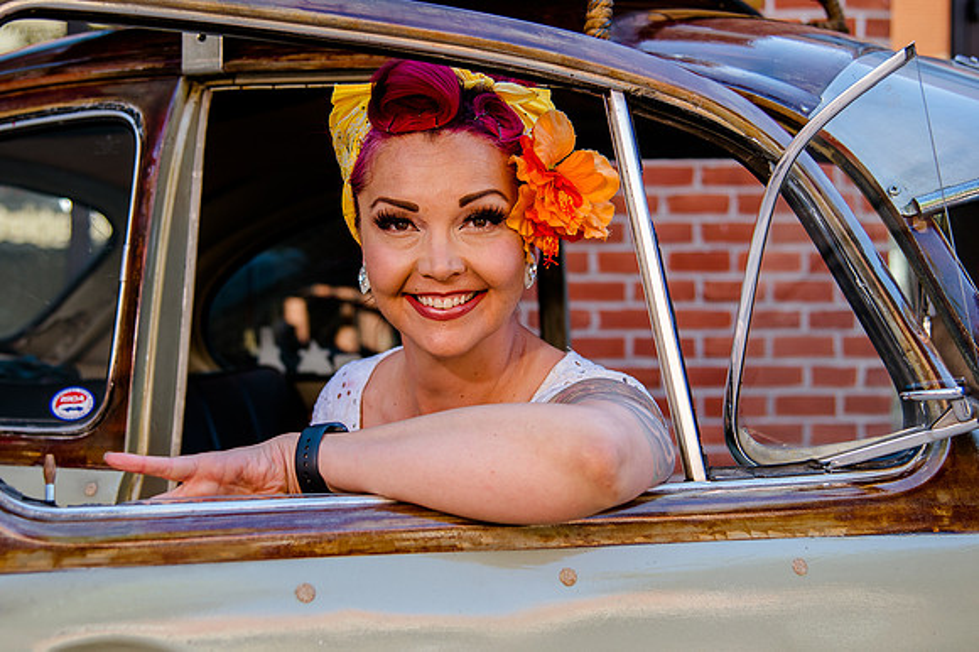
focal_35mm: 65
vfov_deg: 20.9
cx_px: 475
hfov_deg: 30.9
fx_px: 1769
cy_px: 327
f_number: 4
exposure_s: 1/320
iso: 500
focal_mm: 50
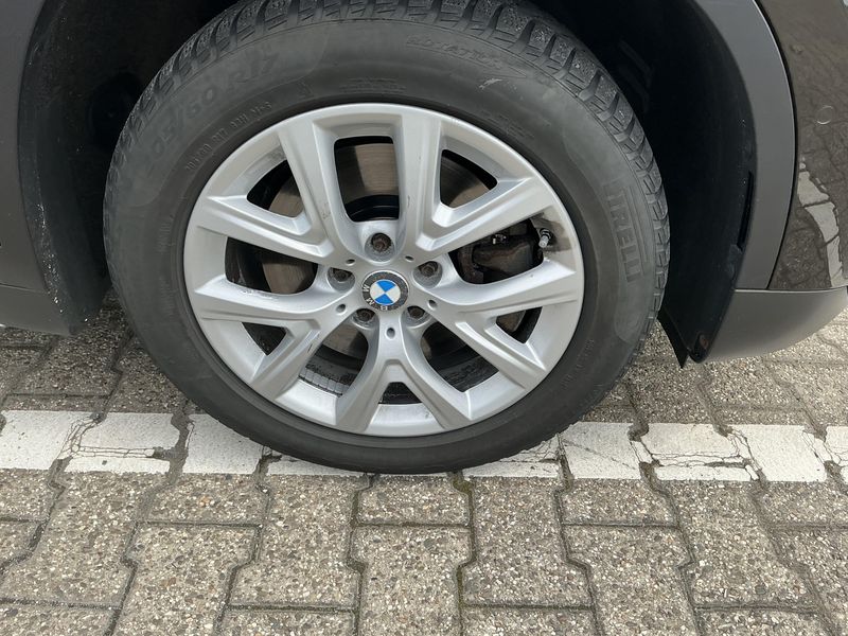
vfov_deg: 49.7
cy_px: 318
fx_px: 686
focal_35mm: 28
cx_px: 424
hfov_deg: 63.4
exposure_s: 1/842
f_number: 1.8
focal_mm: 3
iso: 25
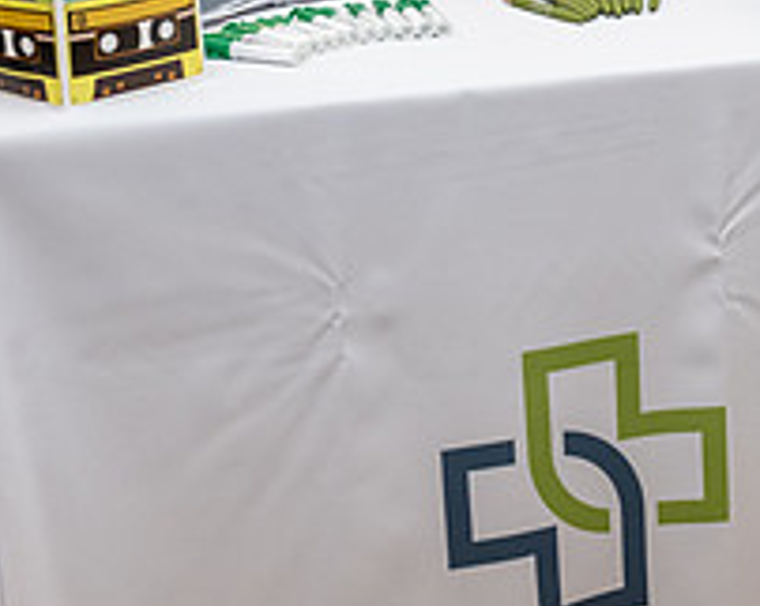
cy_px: -72
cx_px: 784
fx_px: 2471
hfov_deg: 17.0
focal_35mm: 110
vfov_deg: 13.7
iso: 2000
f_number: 4
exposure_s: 1/320
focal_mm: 35
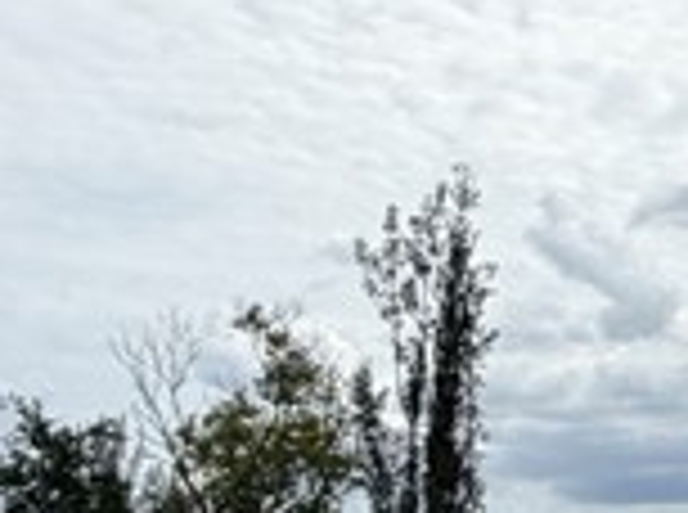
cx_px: 845
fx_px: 1864
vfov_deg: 15.5
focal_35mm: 94
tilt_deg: +6.2
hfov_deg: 19.6
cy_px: 454
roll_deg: +3.2
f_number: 2.2
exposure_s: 1/2024
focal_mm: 2.22
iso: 20
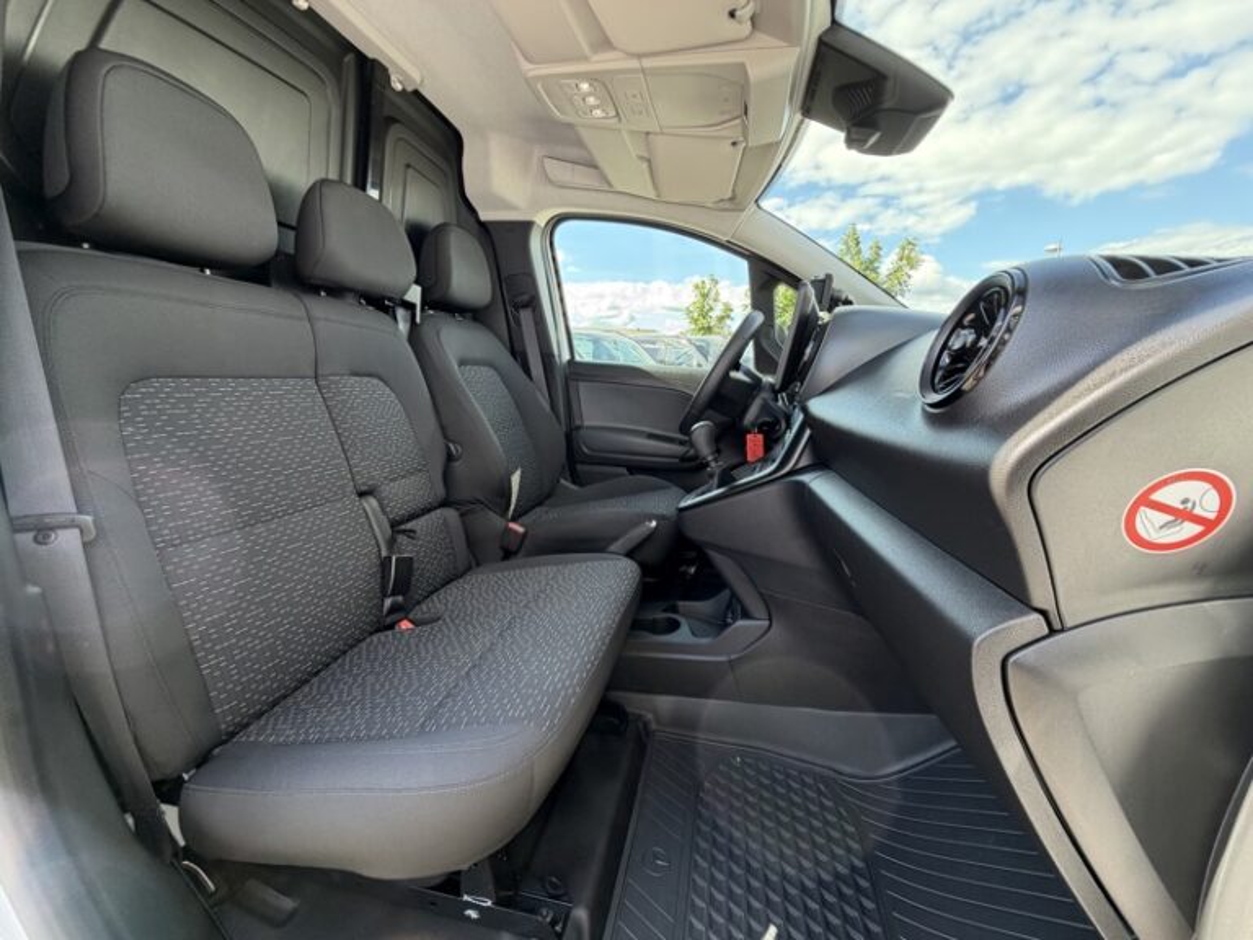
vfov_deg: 85.7
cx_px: 626
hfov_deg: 102.1
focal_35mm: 14
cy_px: 470
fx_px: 507
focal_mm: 2.22
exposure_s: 1/121
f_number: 2.2
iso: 100
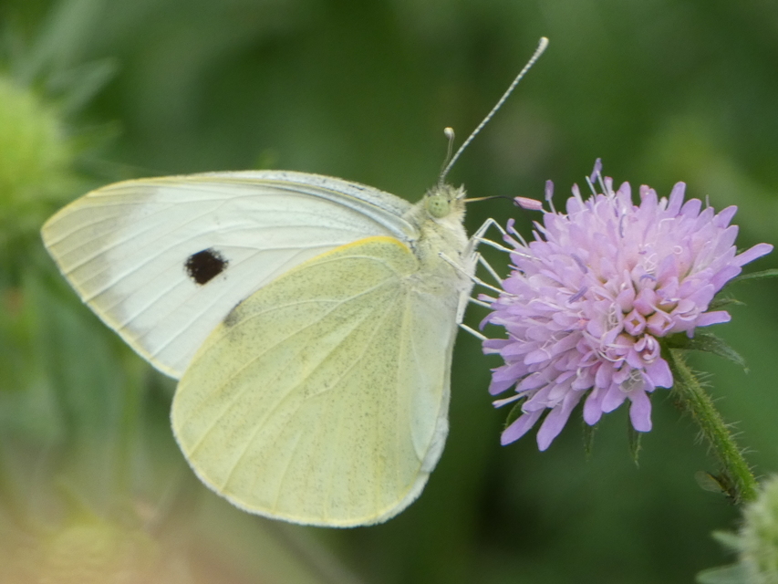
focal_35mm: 531
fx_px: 11936
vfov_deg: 2.8
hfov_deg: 3.7
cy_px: 292
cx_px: 389
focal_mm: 95.2
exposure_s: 1/100
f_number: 5.6
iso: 200
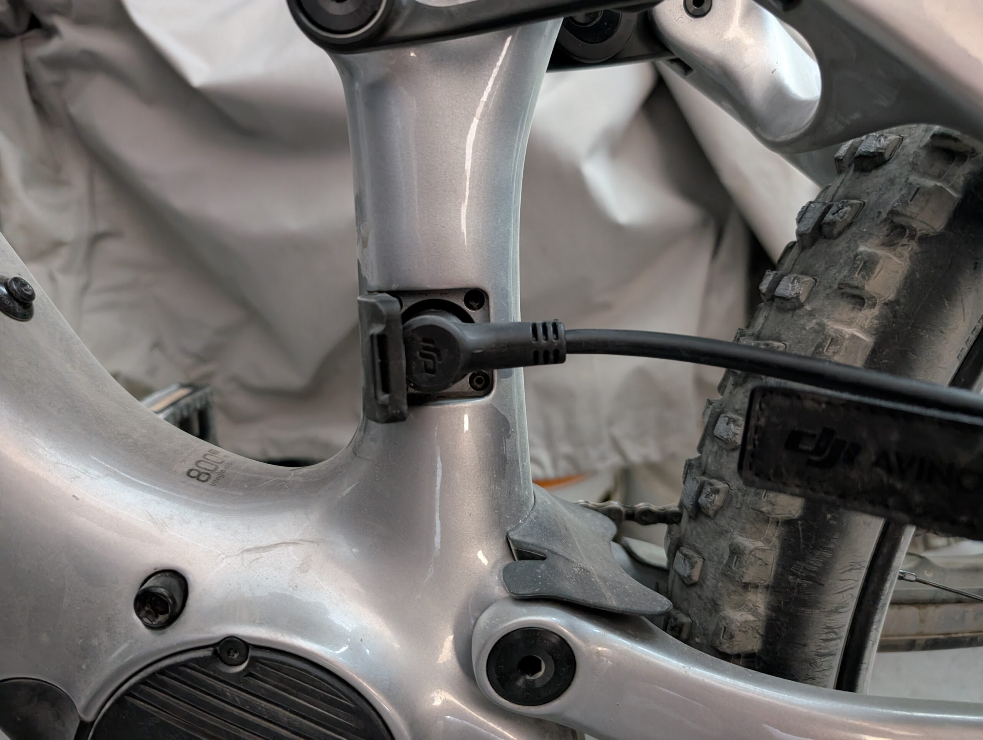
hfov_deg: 71.5
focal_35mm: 24
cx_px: 492
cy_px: 370
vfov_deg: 56.9
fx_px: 683
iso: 1365
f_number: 1.68
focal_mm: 6.9
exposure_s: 1/25
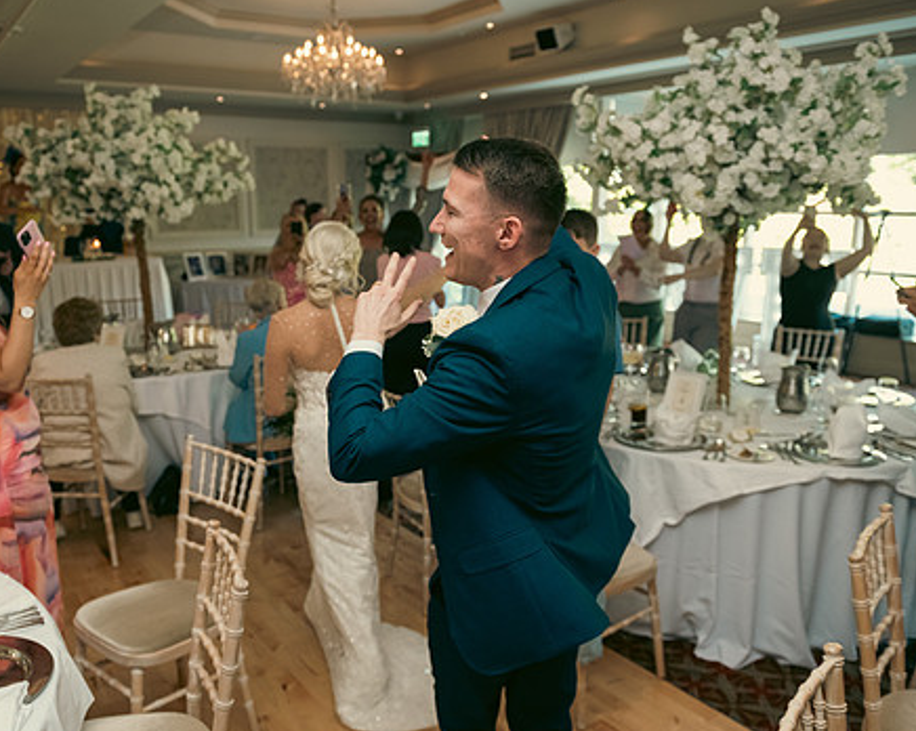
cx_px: 412
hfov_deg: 58.7
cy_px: 396
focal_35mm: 30
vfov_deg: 48.4
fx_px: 813
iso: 800
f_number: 3.5
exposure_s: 1/160
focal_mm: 24
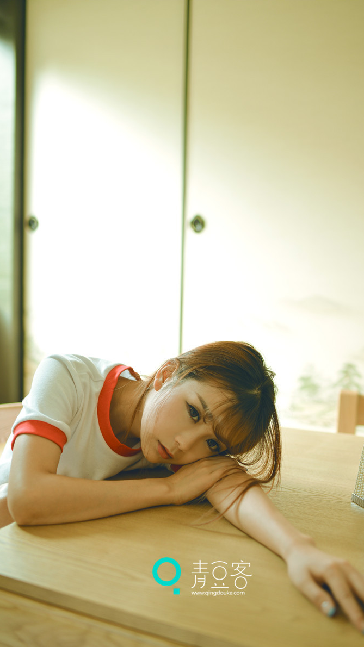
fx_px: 635
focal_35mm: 37
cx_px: 202
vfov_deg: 54.0
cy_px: 323
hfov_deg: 32.0
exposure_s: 1/125
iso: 200
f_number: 2
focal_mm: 35
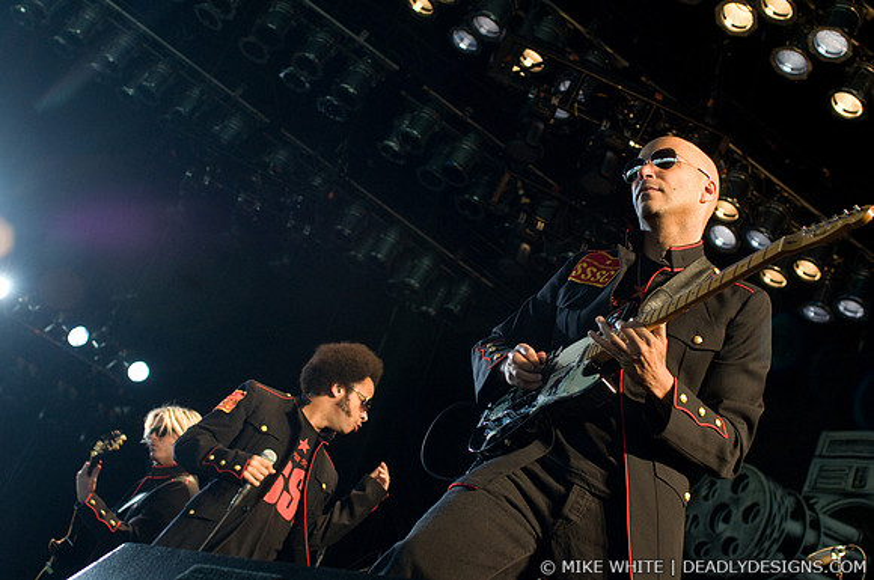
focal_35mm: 52
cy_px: 290
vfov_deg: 25.7
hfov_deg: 37.9
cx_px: 437
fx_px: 1273
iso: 800
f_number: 4
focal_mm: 35
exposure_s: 1/250
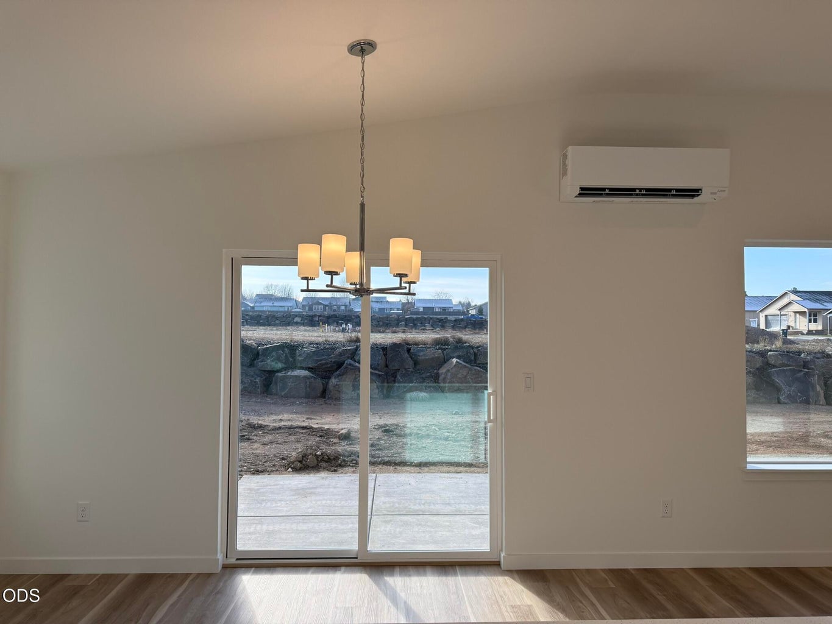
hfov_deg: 71.6
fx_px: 577
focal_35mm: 24
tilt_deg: +2.3
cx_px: 416
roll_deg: -0.1
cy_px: 312
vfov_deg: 56.8
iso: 100
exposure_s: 1/1271
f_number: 1.78
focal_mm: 6.76
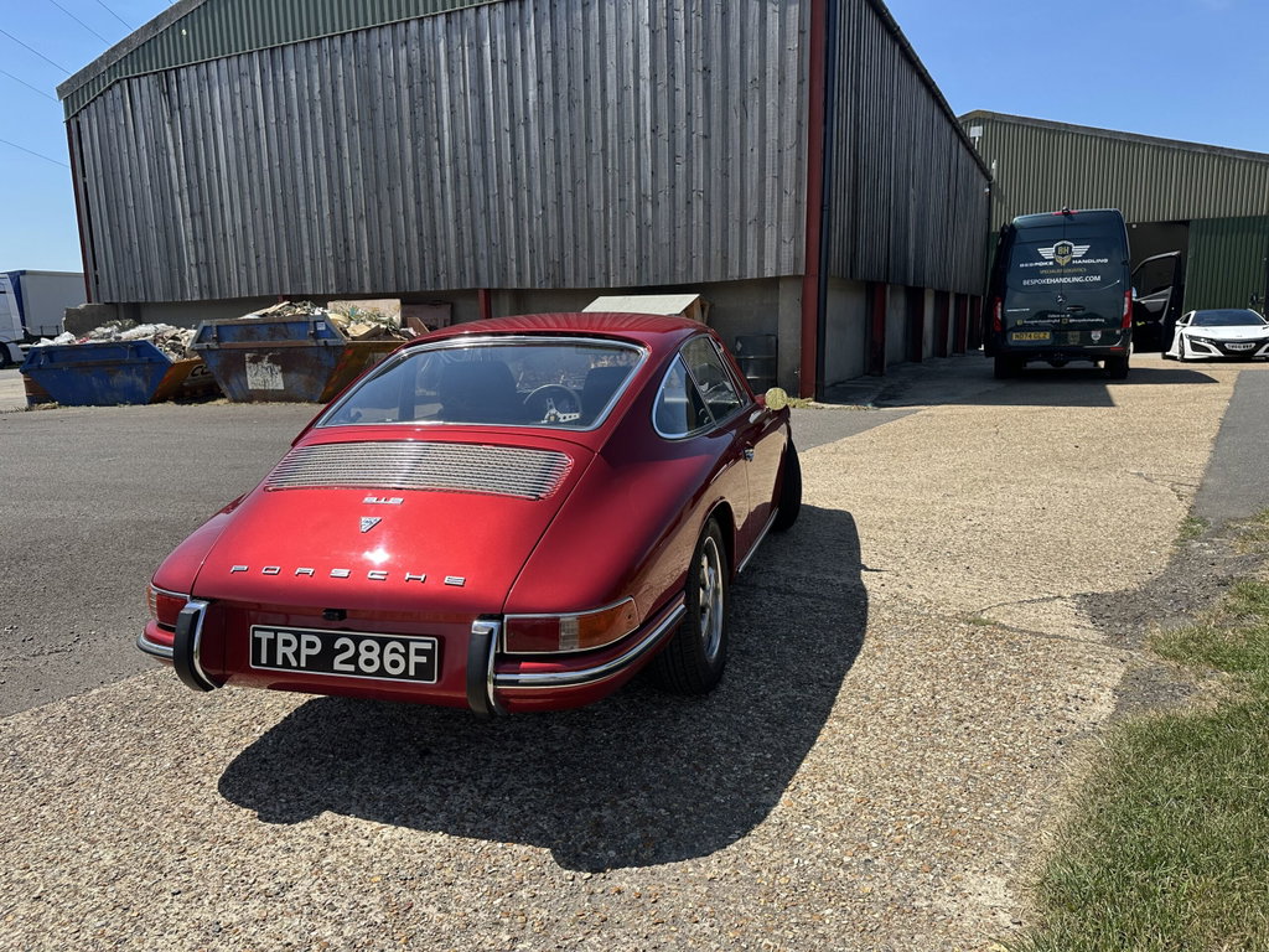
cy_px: 476
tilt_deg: -9.1
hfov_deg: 71.6
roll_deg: +0.8
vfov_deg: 56.8
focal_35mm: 24
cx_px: 634
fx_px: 880
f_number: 1.78
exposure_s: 1/3717
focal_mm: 6.86
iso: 80
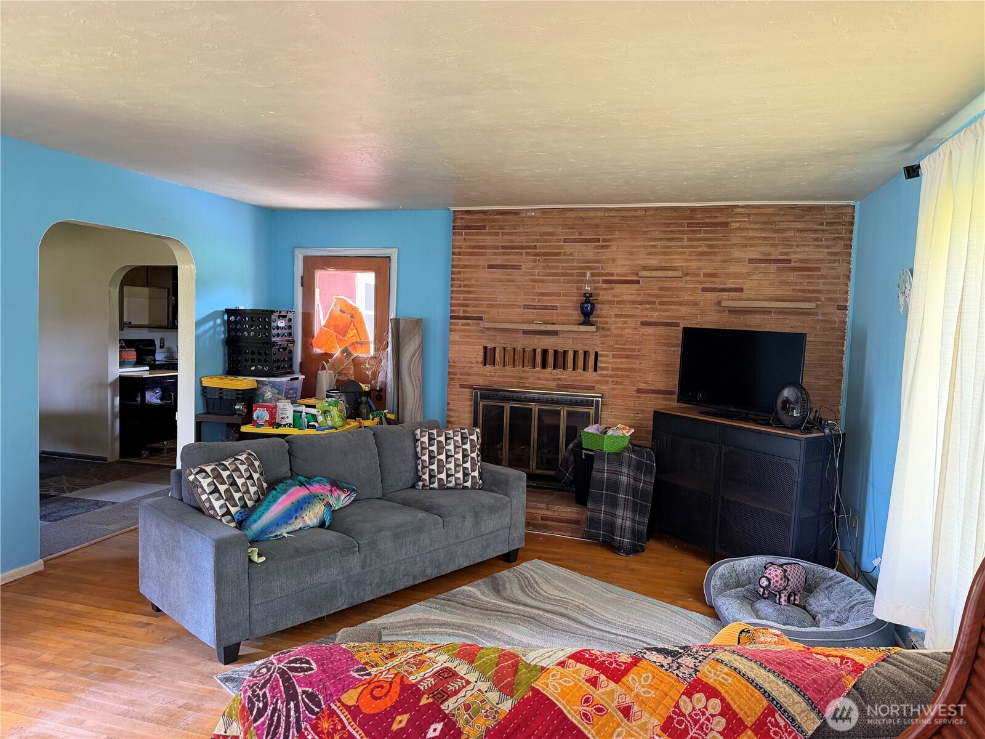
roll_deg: -1.2
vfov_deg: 56.8
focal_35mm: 24
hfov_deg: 71.6
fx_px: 683
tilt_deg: -3.7
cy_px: 370
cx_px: 492
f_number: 1.78
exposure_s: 1/60
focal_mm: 6.76
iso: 250
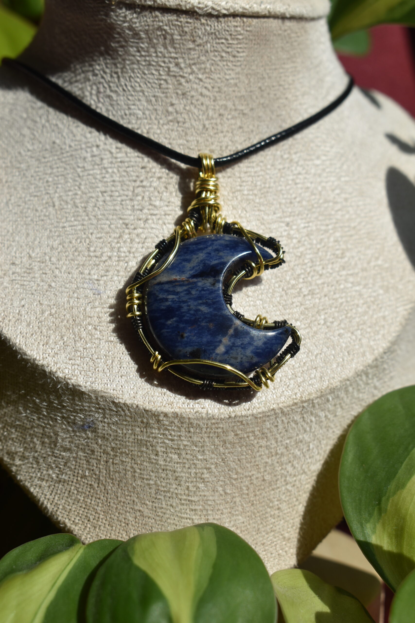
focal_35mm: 54
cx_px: 208
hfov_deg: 25.1
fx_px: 934
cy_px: 312
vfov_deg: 36.9
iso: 100
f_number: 8
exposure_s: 1/500
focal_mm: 36
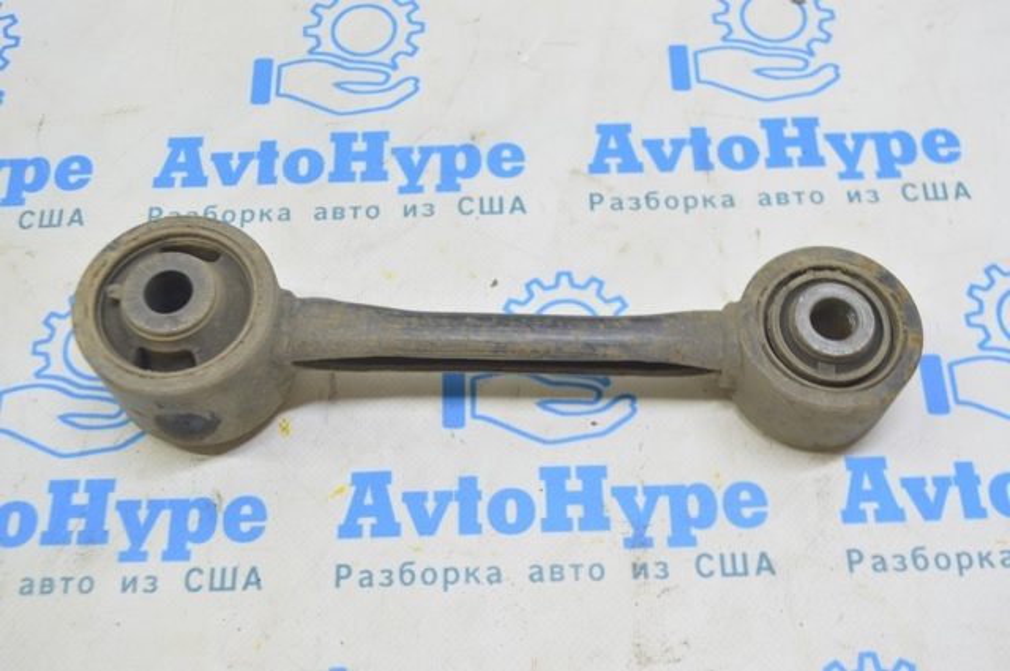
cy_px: 336
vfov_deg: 31.8
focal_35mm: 42
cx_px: 505
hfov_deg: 46.5
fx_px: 1177
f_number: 5.6
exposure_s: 1/20
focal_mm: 28
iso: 400
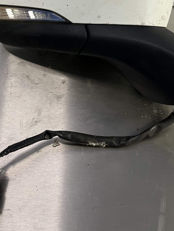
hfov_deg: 34.3
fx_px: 281
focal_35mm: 42
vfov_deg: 42.9
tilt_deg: -43.8
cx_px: 95
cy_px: 48
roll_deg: -0.6
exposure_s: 1/50
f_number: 1.6
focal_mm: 5.1
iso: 160
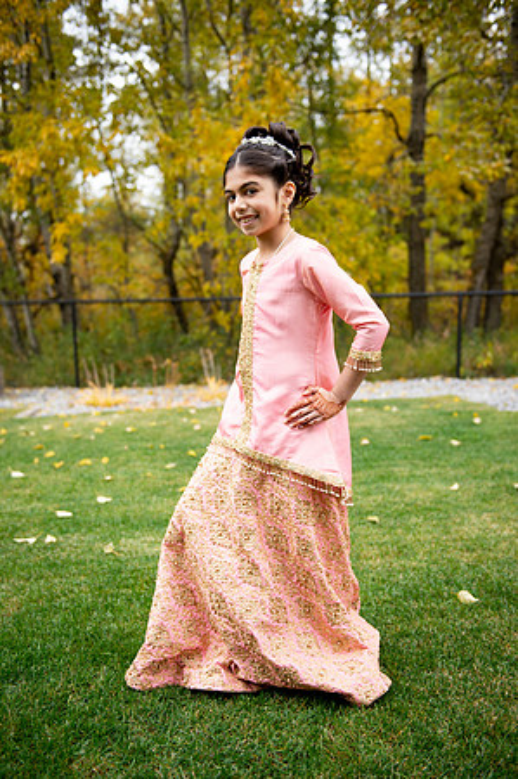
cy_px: 390
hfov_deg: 37.8
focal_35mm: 35
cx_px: 259
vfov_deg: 54.5
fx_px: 757
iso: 100
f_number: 2.8
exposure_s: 1/200
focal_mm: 35
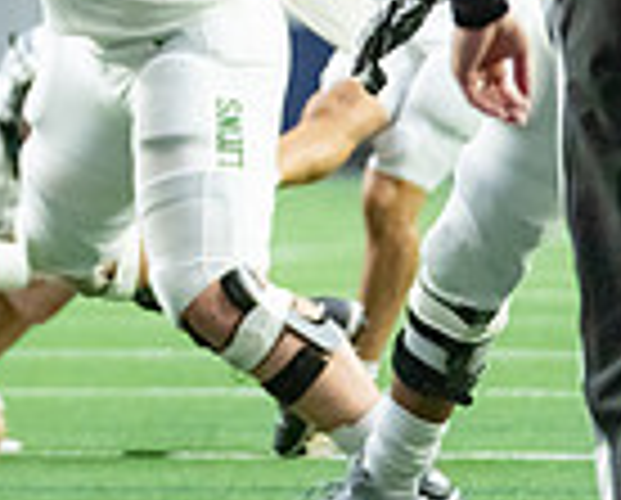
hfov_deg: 3.7
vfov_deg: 3.0
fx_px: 9651
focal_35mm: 524
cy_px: -318
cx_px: -630
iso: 4000
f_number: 2.8
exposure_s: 1/800
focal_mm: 133
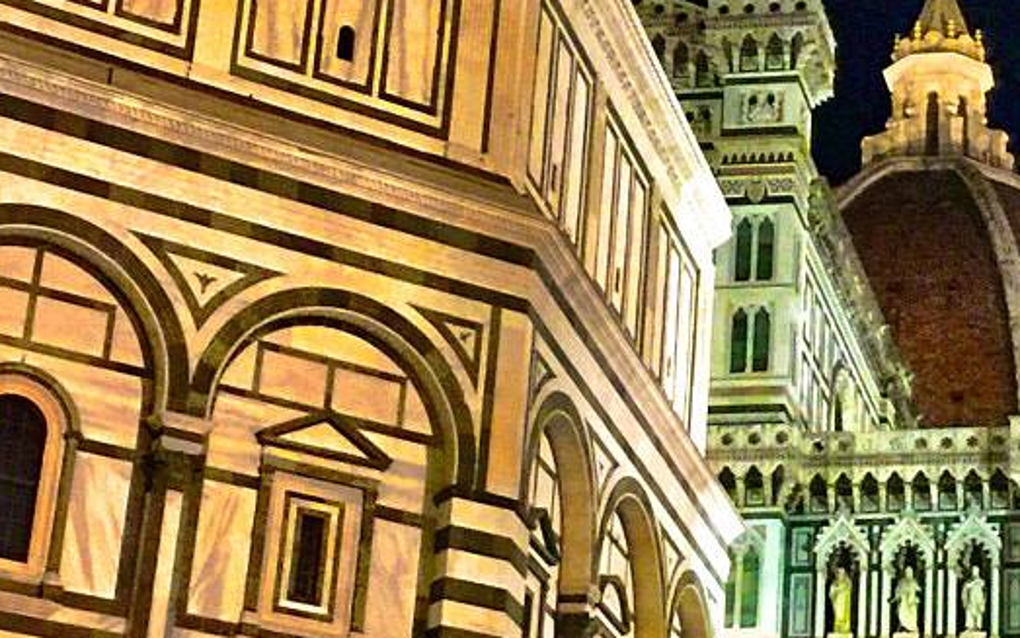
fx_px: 2613
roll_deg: -2.1
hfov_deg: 21.8
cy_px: 308
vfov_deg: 13.9
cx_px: 839
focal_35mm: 94
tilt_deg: +23.7
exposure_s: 1/8
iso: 200
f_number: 2.2
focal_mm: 4.15
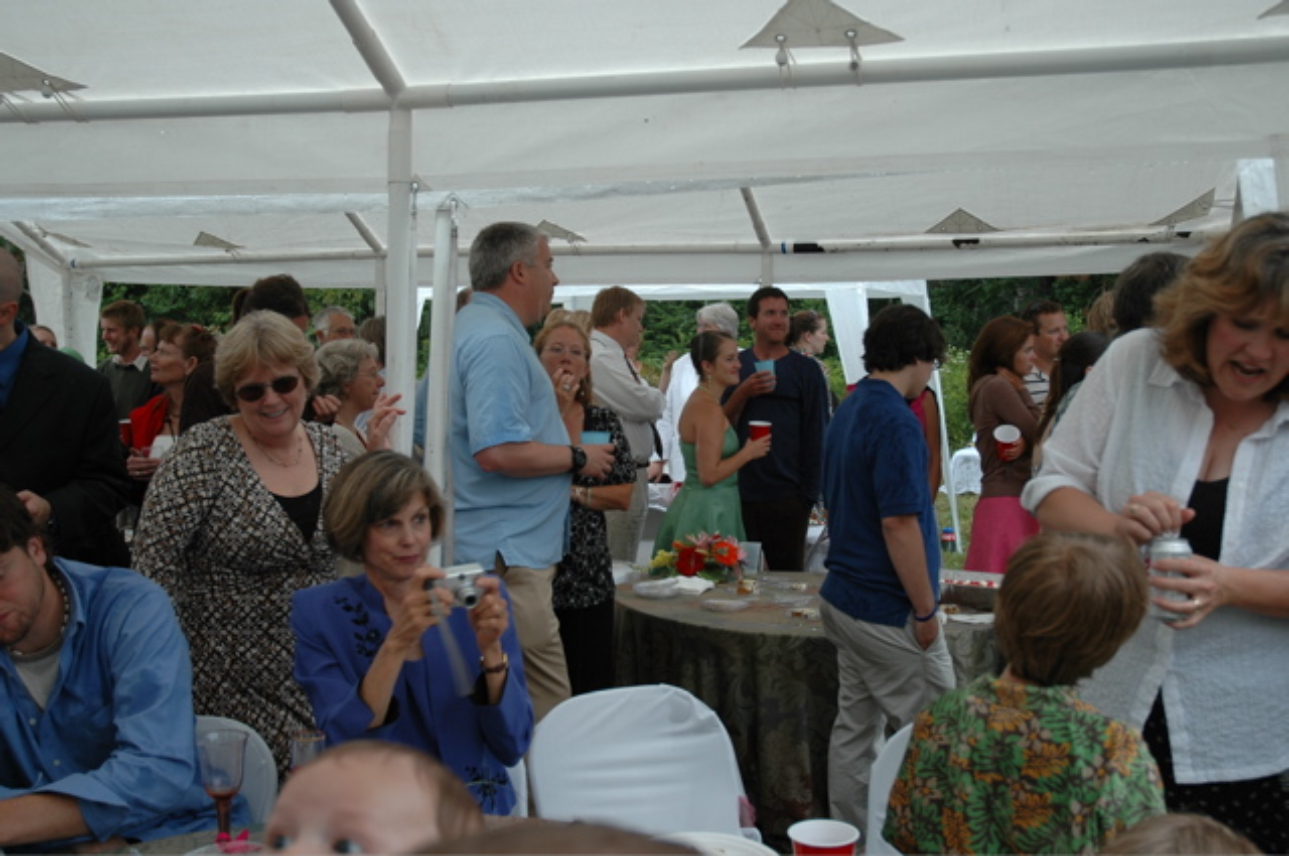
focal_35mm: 38
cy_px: 428
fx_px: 1341
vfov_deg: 35.4
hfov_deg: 51.3
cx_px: 644
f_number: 3.8
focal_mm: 25
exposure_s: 1/50
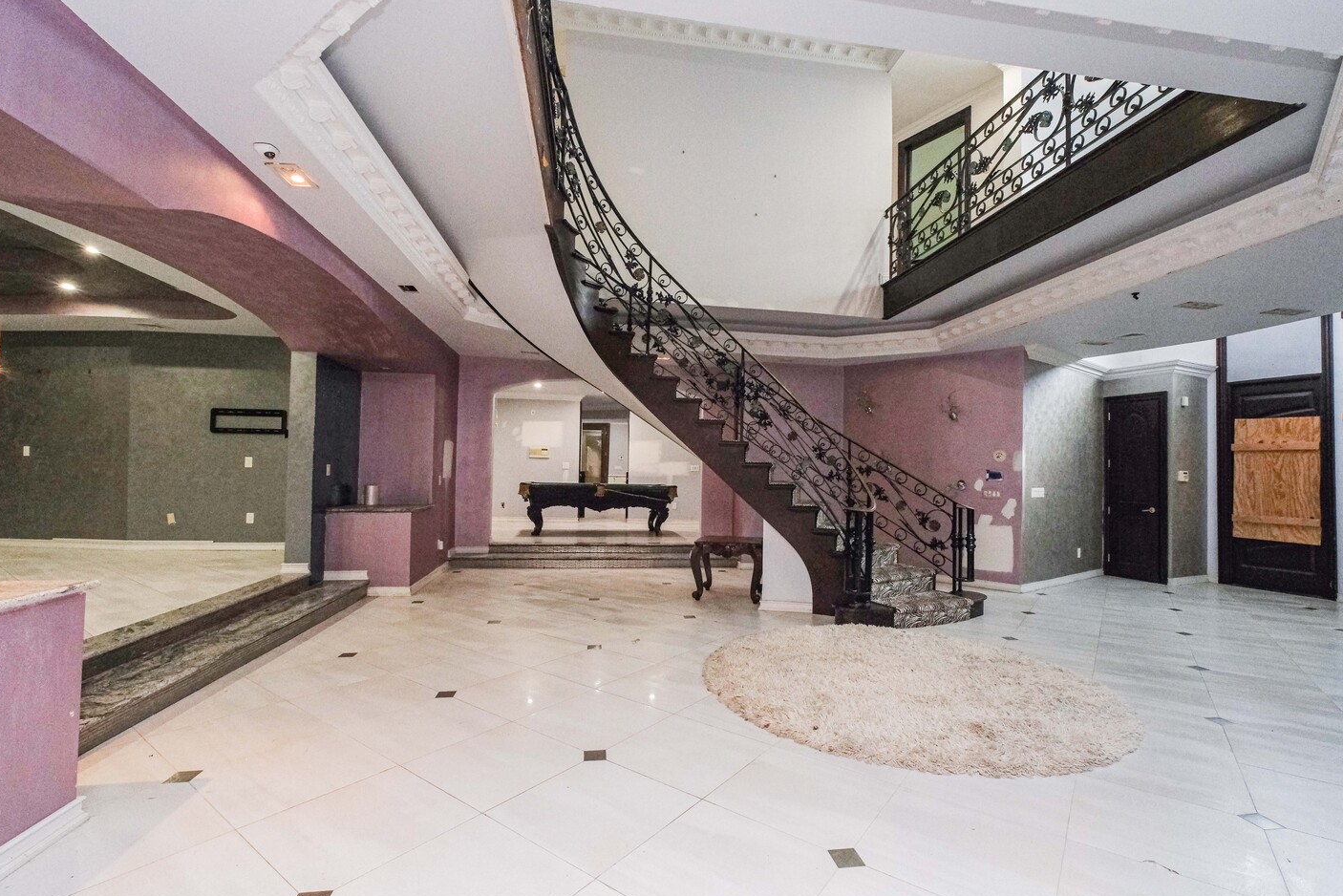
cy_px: 446
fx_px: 597
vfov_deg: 73.8
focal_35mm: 16
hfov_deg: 96.7
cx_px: 692
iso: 2500
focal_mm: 10
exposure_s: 1/60
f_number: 8
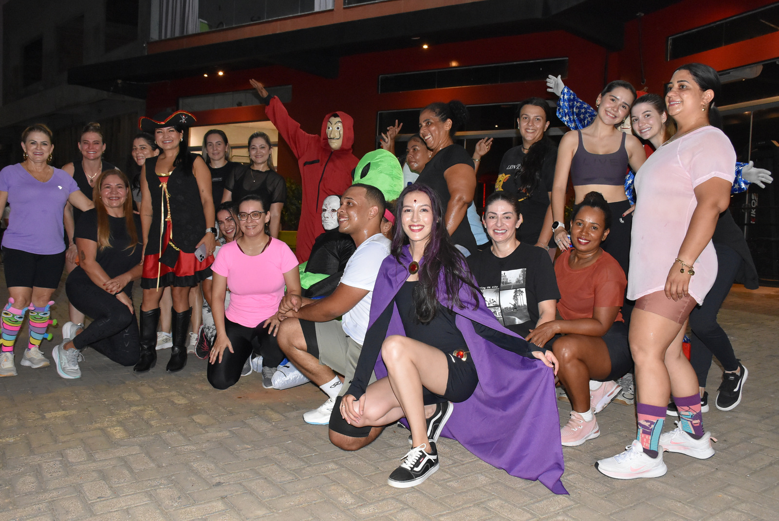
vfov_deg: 43.7
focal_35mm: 30
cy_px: 260
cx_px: 390
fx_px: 650
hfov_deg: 61.9
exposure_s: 1/60
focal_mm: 20
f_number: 7.1
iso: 3200
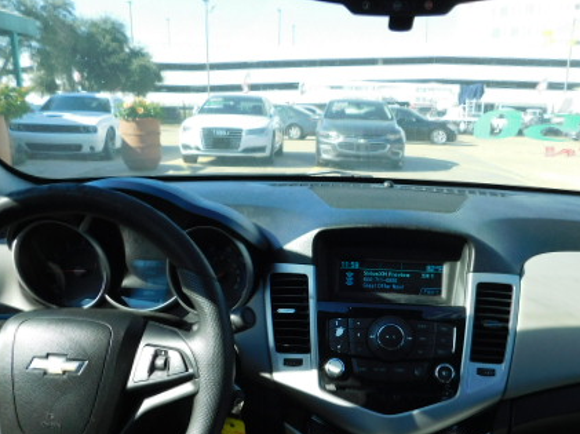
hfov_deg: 52.4
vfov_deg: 40.0
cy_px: 296
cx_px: 340
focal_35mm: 35
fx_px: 586
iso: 125
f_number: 3
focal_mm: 4
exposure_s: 1/400
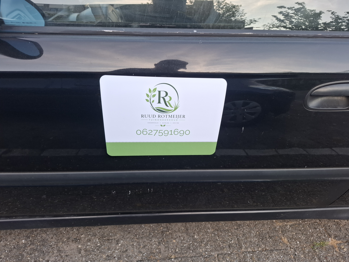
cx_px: 174
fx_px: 232
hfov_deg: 73.9
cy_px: 131
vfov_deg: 58.9
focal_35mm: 23
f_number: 1.8
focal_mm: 5.54
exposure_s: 1/129
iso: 50
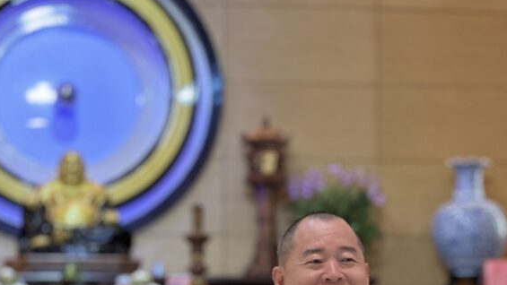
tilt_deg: +4.4
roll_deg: -3.2
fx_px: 2044
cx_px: 371
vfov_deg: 7.9
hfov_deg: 14.1
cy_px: 323
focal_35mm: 152
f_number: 2.8
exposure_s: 1/33
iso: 200
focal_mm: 9
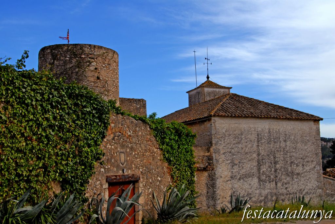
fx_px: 433
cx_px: 168
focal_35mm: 46
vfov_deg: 29.0
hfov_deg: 42.3
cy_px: 112
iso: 160
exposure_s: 1/320
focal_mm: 31
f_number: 9
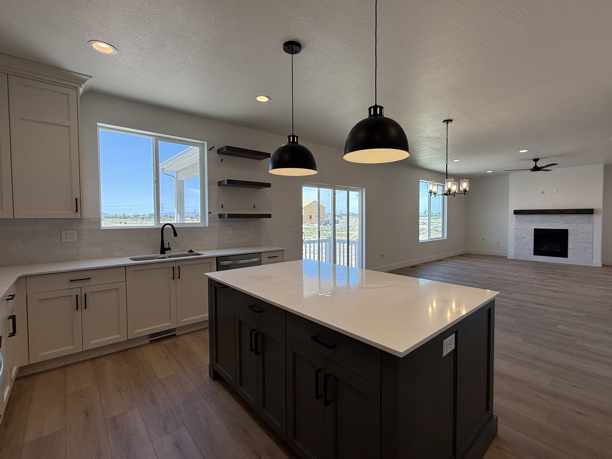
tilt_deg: -1.2
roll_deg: +0.4
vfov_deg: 78.1
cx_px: 331
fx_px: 283
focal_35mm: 16
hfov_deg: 94.3
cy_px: 227
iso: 64
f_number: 2.2
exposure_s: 1/269
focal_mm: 2.22
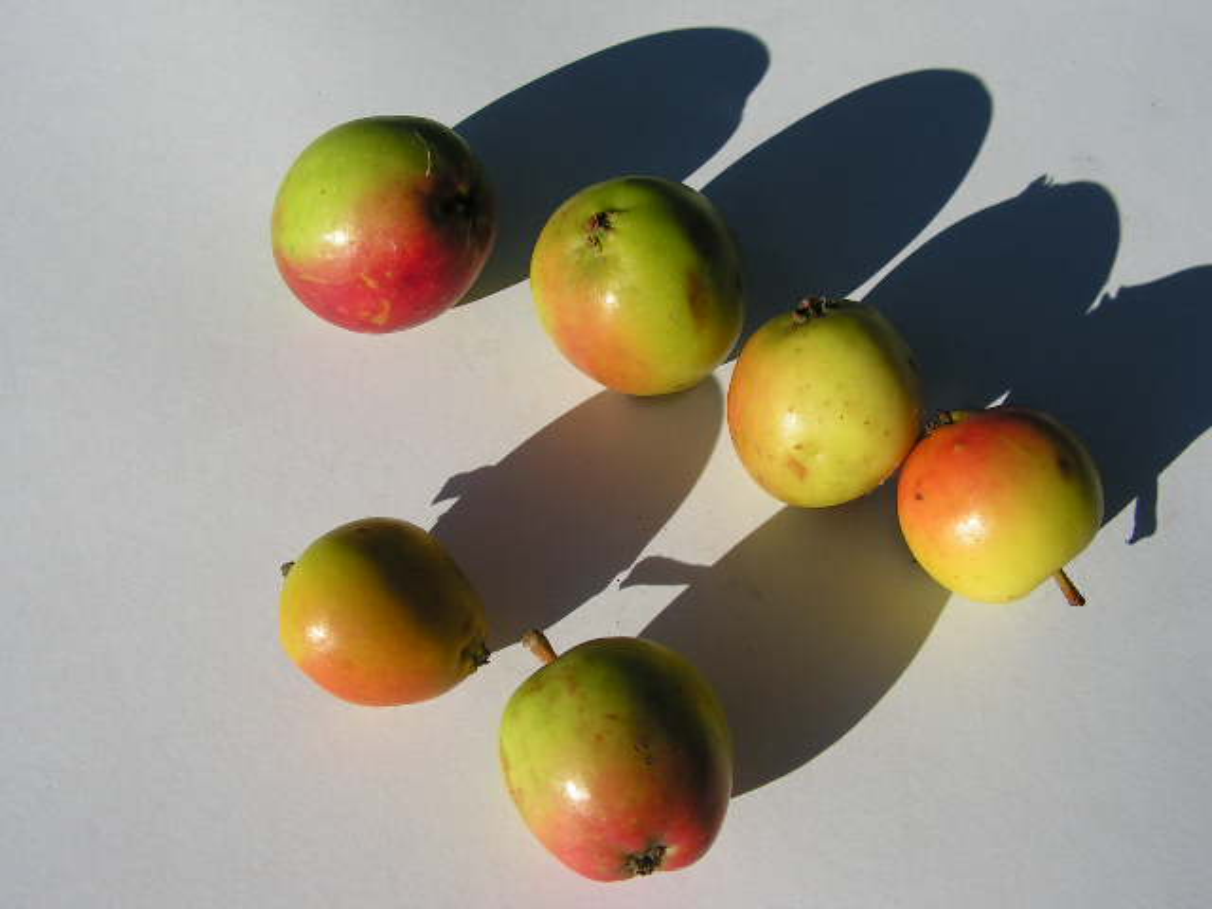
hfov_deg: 51.4
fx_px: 1260
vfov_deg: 39.7
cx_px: 606
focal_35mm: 36
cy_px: 454
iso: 64
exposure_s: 1/800
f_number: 4.8
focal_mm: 6
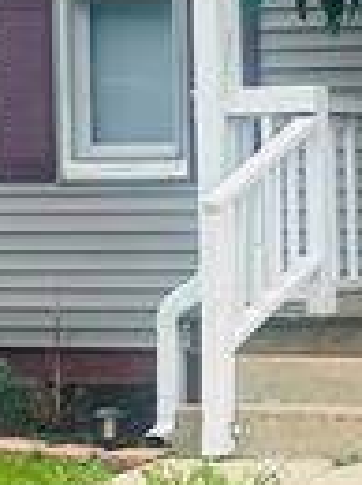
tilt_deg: -3.9
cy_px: 302
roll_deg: +0.2
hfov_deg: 9.0
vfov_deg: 12.8
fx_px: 2154
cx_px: 758
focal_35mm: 154
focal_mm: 5.7
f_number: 1.5
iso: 50
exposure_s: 1/1621
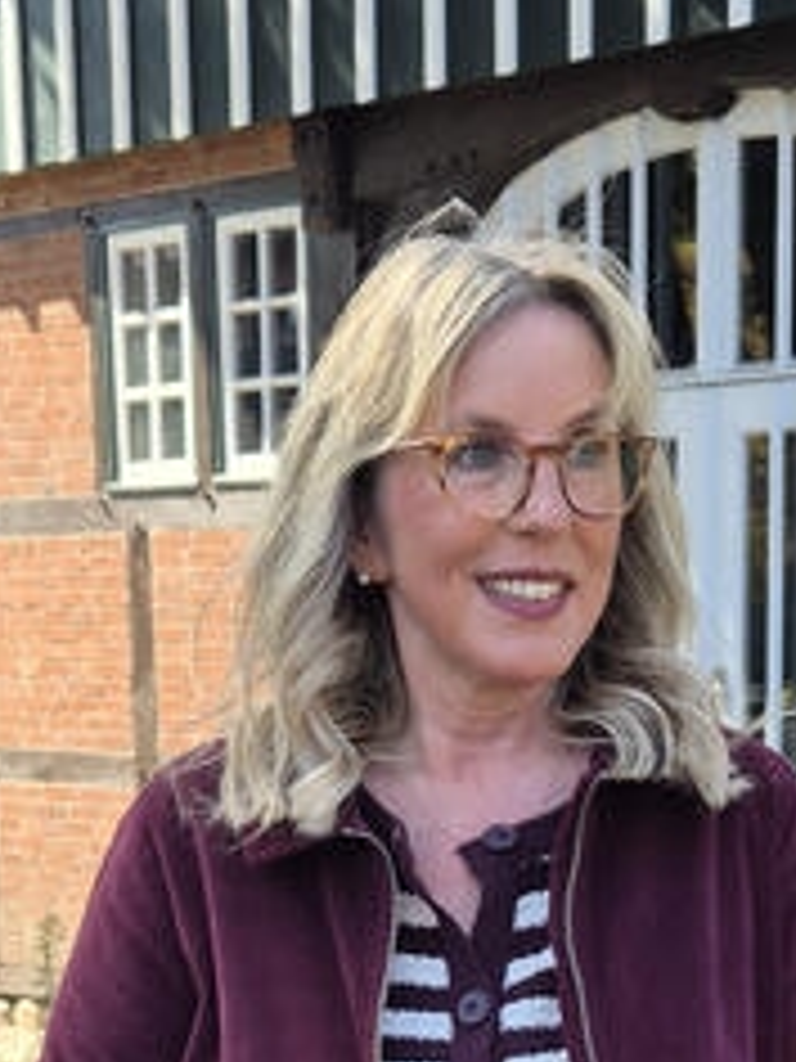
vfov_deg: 23.1
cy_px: 1413
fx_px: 2269
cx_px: 643
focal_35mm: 74
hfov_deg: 19.7
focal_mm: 5.4
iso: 25
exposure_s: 1/316
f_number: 1.8
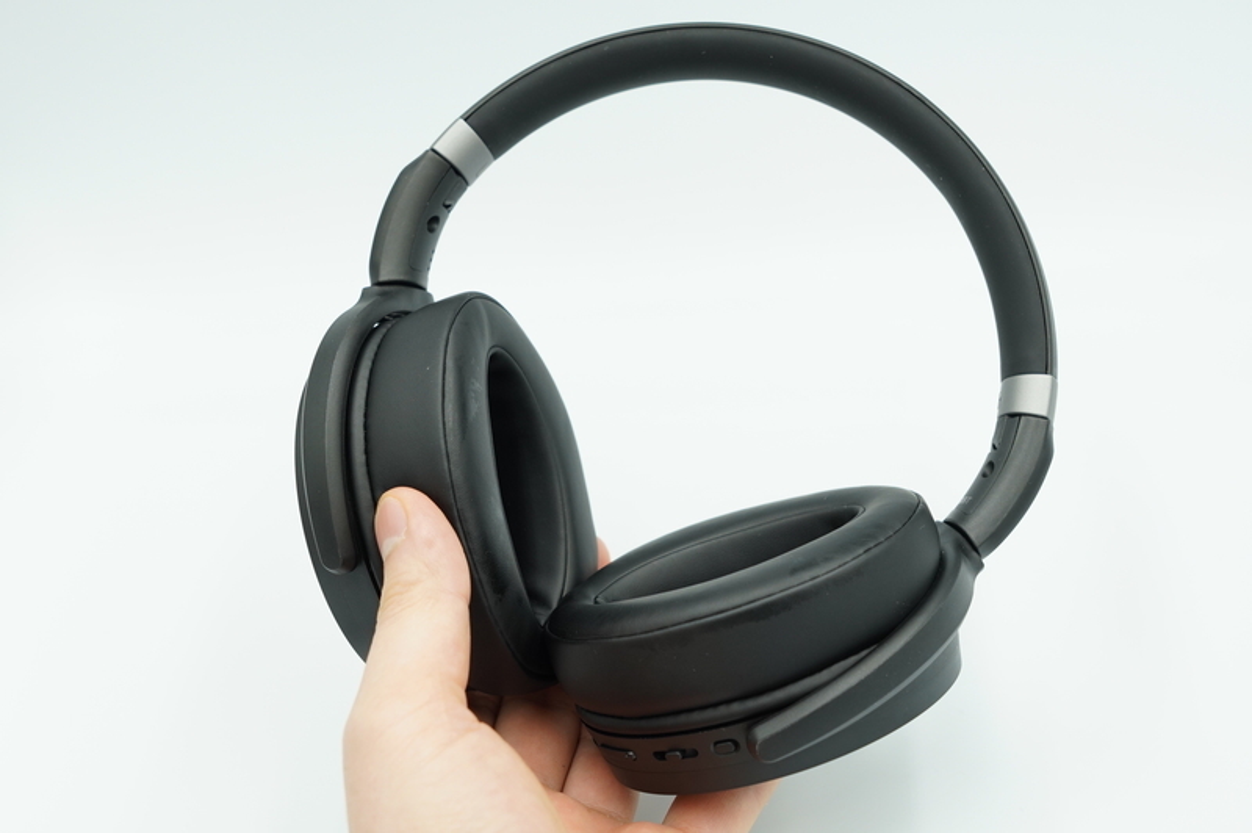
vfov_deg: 22.6
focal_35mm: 60
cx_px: 626
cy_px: 416
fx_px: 2085
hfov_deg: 33.4
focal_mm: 40
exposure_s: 1/80
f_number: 6.3
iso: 500
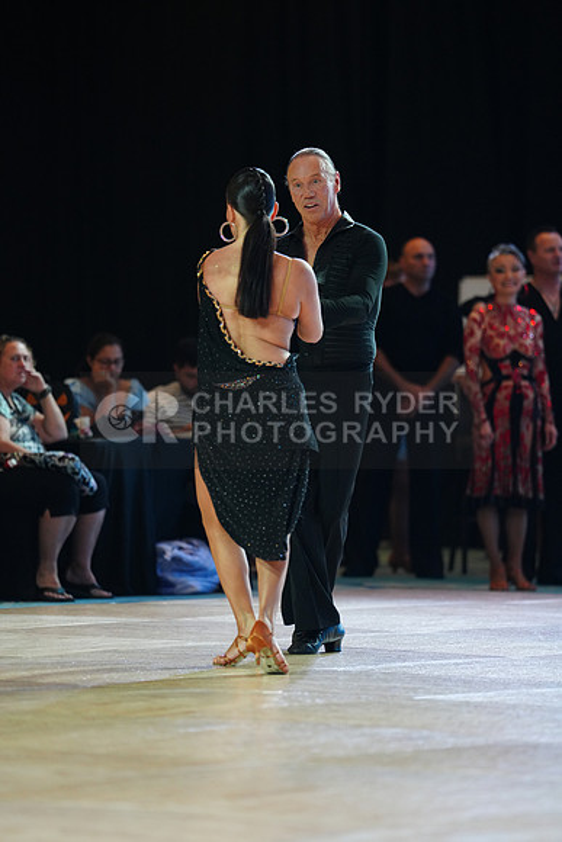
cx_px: 281
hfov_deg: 6.9
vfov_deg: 10.3
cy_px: 421
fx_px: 4680
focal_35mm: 200
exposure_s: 1/400
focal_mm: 200
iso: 2000
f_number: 2.8
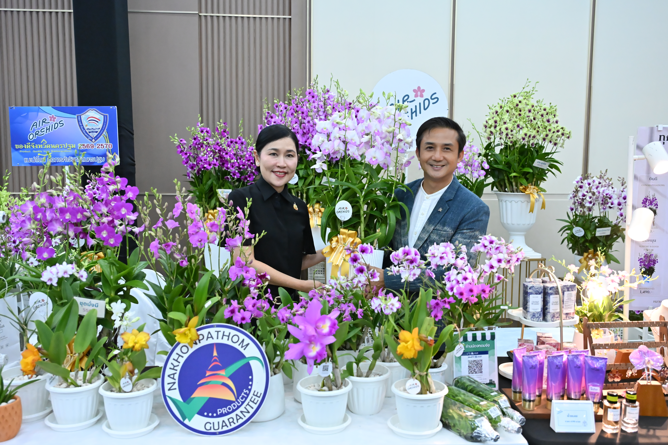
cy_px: 222
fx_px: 594
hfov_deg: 58.7
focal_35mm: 32
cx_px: 334
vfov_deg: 41.1
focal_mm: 32
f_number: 4
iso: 6400
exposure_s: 1/250
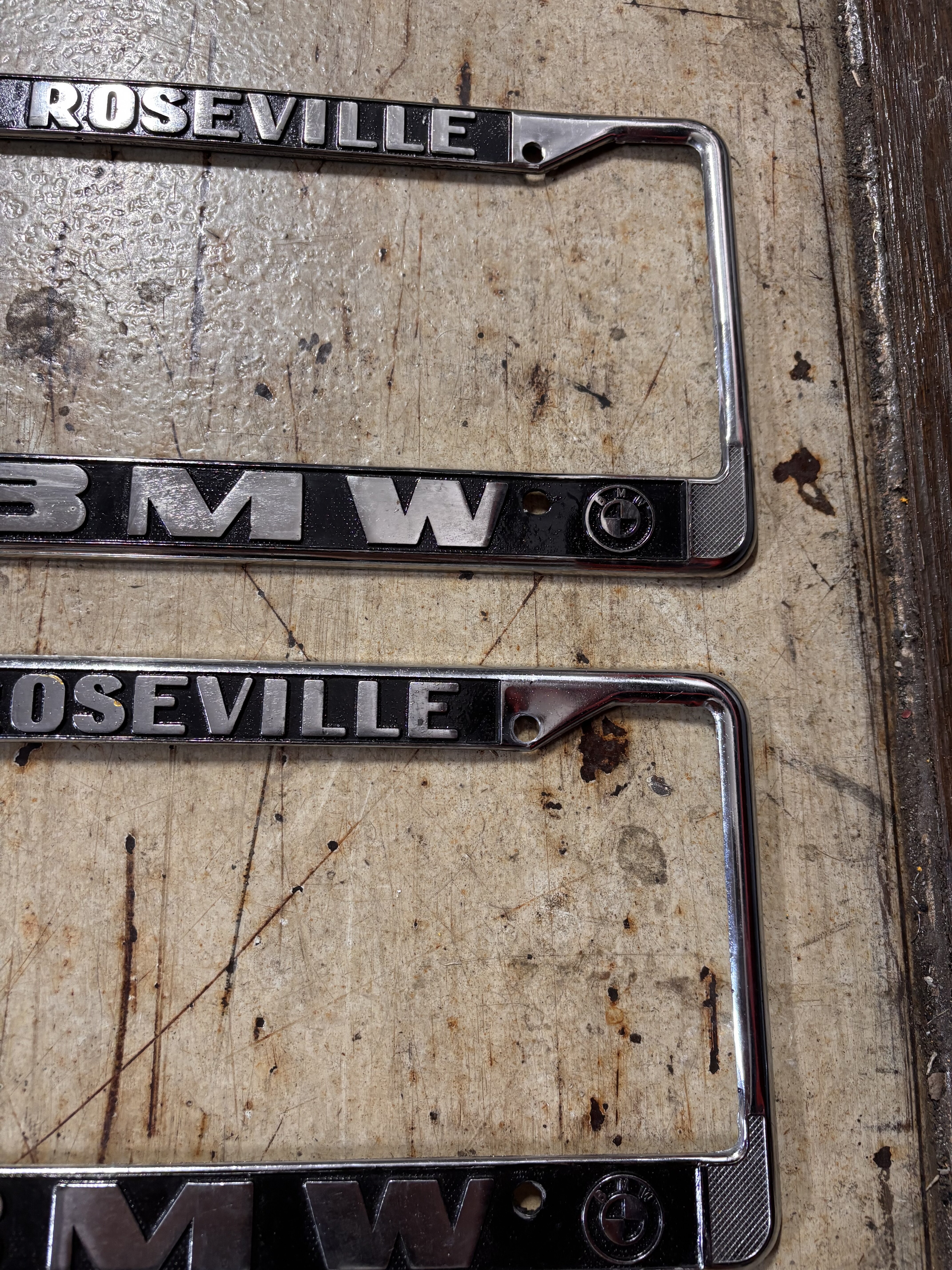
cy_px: 635
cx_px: 476
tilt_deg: -75.6
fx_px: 953
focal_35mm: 26
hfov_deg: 53.1
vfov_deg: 67.3
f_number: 1.6
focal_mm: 5.96
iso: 160
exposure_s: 1/60
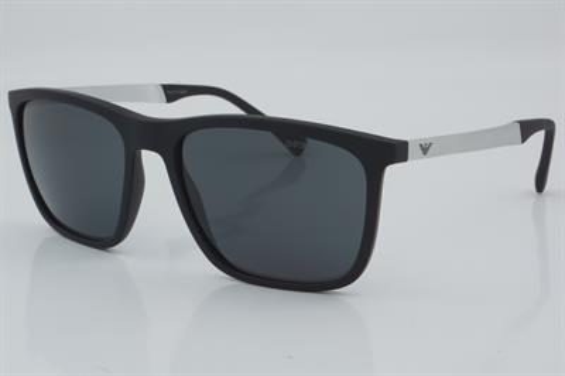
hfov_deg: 27.0
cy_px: 188
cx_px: 282
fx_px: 1176
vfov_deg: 18.2
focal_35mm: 75
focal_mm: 50
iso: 100
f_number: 29
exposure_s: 1/4
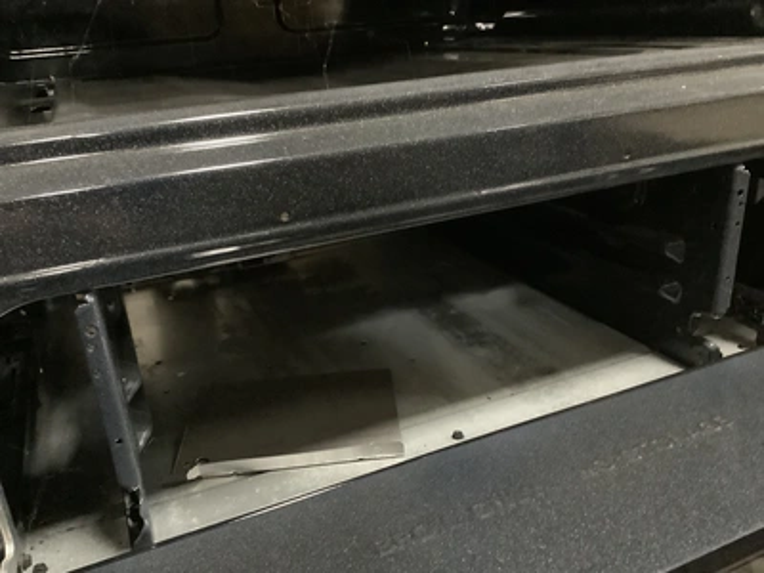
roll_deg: +4.2
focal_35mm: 31
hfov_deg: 58.4
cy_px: 286
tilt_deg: -22.1
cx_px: 382
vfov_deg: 45.4
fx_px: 684
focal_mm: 3.3
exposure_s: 1/17
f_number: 2.4
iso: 800
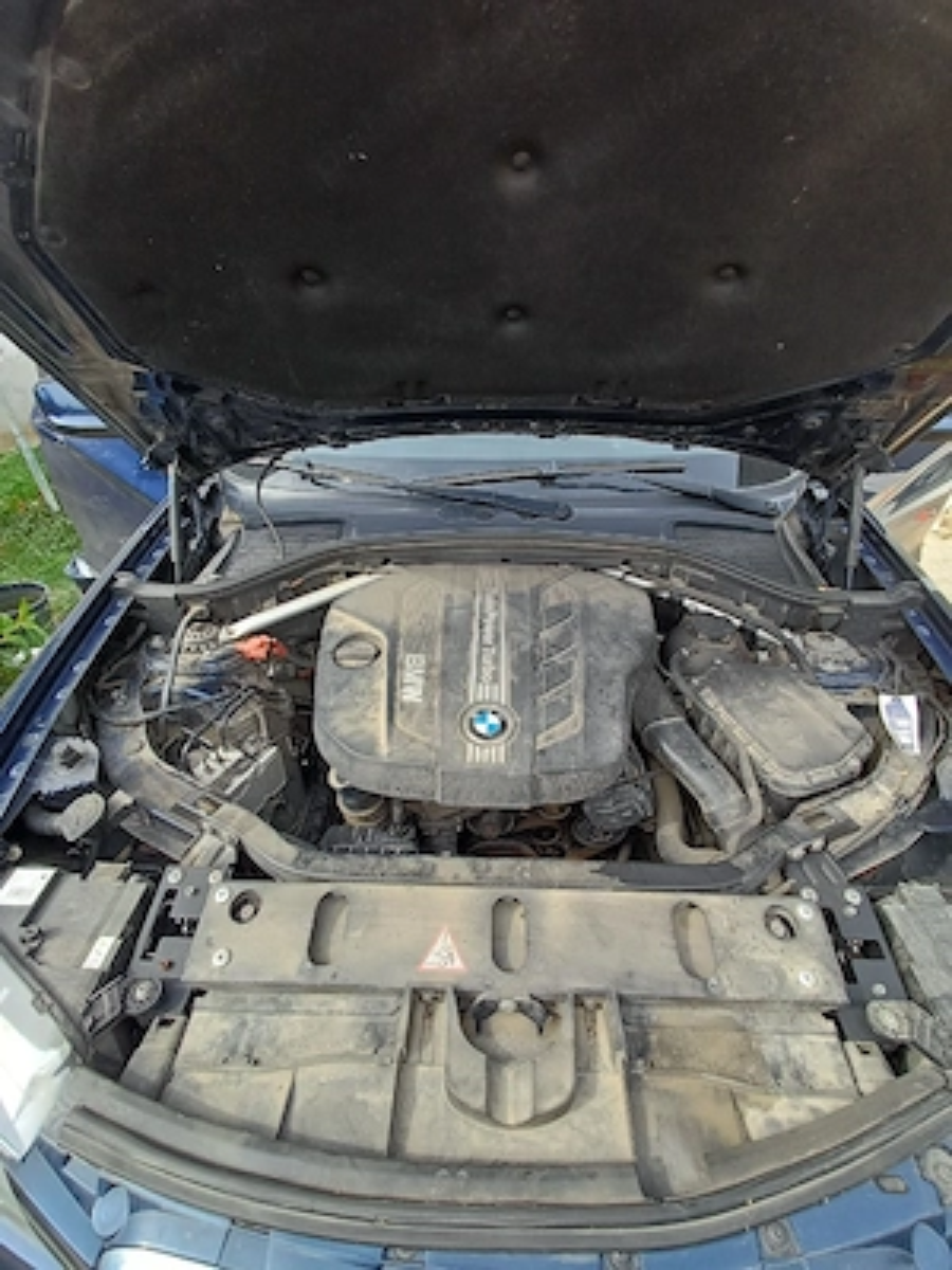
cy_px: 635
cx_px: 476
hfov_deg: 78.1
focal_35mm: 16
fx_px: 587
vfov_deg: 94.5
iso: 40
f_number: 2.2
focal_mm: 1.64
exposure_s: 1/213
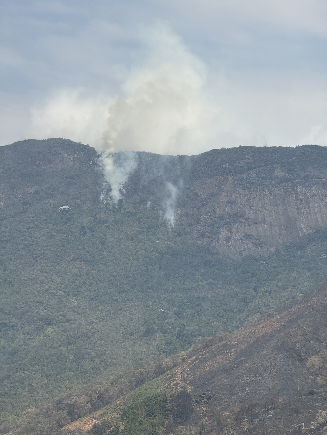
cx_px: 164
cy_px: 218
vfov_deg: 16.4
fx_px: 1511
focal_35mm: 120
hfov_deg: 12.3
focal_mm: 15.66
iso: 50
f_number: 2.8
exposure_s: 1/1969
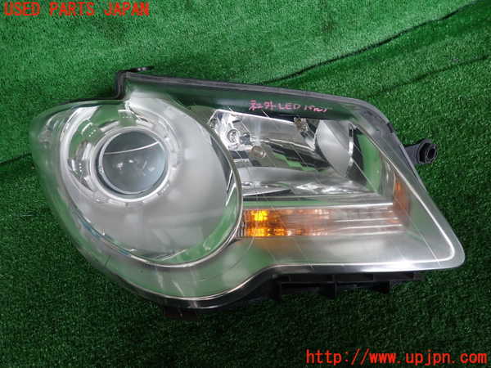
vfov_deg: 54.9
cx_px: 246
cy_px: 184
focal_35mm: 25
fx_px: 355
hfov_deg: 69.4
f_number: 2
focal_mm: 4.5
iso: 200
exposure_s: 1/40
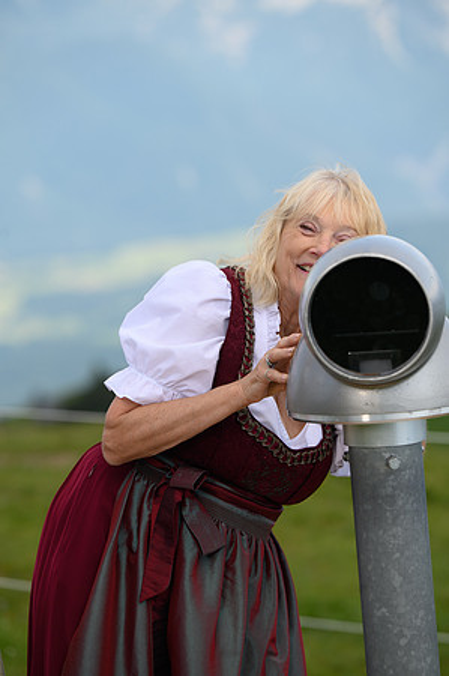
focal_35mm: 180
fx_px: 3375
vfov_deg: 11.4
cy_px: 338
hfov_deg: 7.6
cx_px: 224
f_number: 5
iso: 125
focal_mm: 180
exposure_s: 1/500
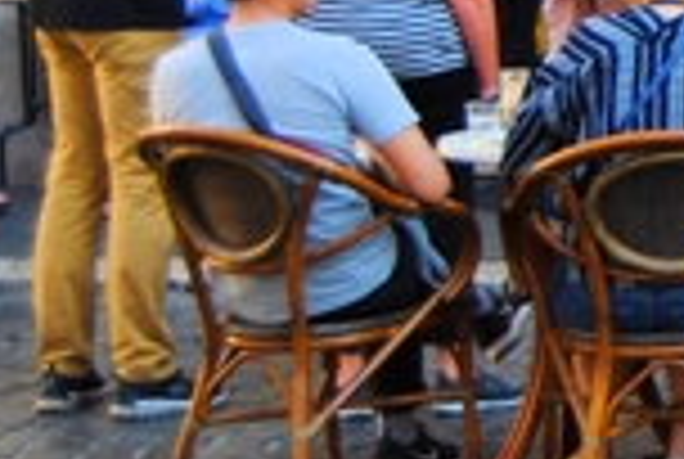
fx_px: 2932
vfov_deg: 8.8
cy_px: -135
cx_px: 1238
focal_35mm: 154
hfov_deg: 12.2
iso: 100
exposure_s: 1/100
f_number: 4
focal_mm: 26
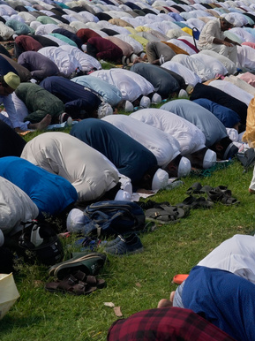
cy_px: 171
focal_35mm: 97
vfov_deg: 20.2
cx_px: 240
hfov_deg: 15.0
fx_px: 954
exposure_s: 1/800
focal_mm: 38
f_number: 18
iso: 400
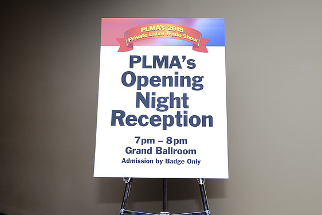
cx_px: 166
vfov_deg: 41.1
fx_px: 286
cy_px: 105
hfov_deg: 58.7
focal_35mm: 32
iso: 800
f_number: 3.2
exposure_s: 1/180
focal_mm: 20.5
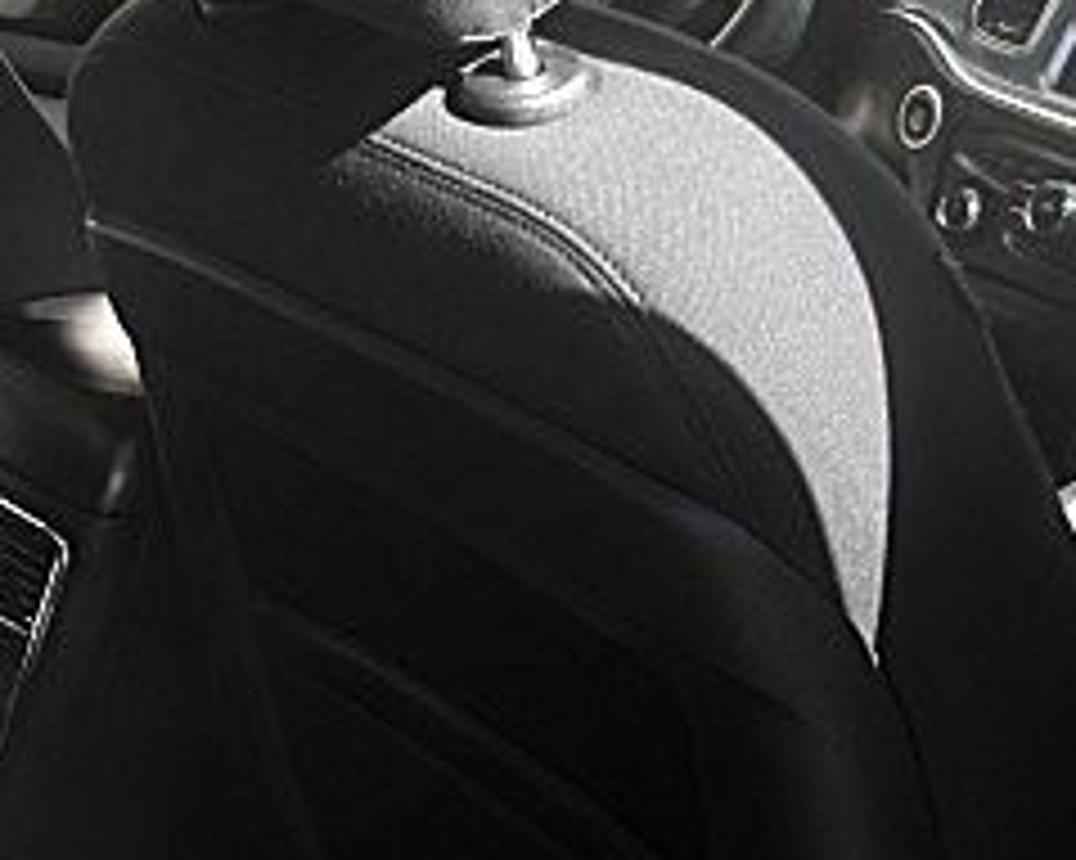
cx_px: -149
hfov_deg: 19.4
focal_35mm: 94
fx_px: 2992
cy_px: 725
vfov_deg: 16.2
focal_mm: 6.3
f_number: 2.8
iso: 50
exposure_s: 1/80
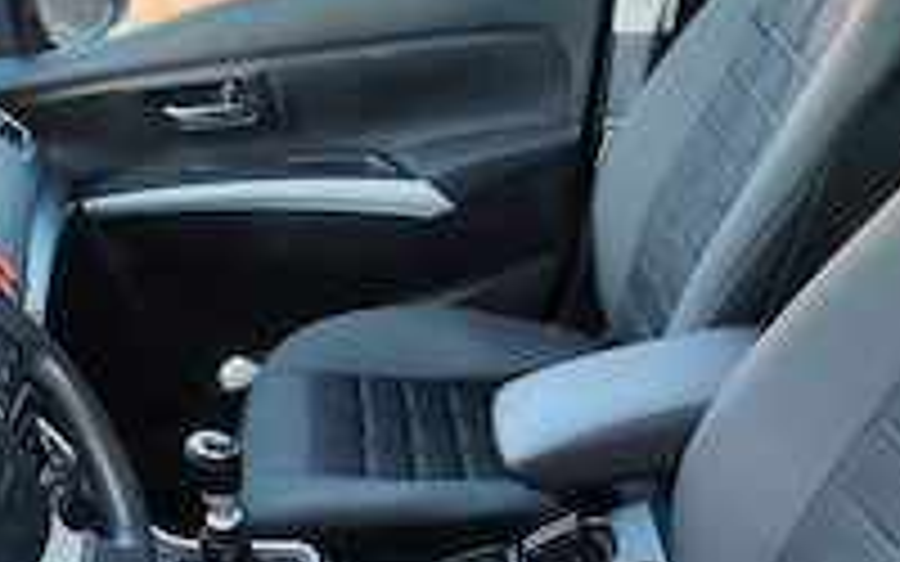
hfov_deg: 39.0
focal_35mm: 51
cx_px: 279
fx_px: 1251
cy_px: 562
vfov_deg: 24.2
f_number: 1.75
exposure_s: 1/33.3
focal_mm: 5.25
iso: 218
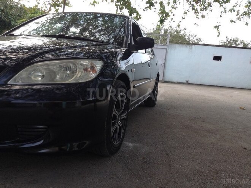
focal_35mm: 33
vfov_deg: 42.8
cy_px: 94
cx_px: 126
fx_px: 239
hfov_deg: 55.4
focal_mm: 3.3
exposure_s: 1/226
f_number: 2.4
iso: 25
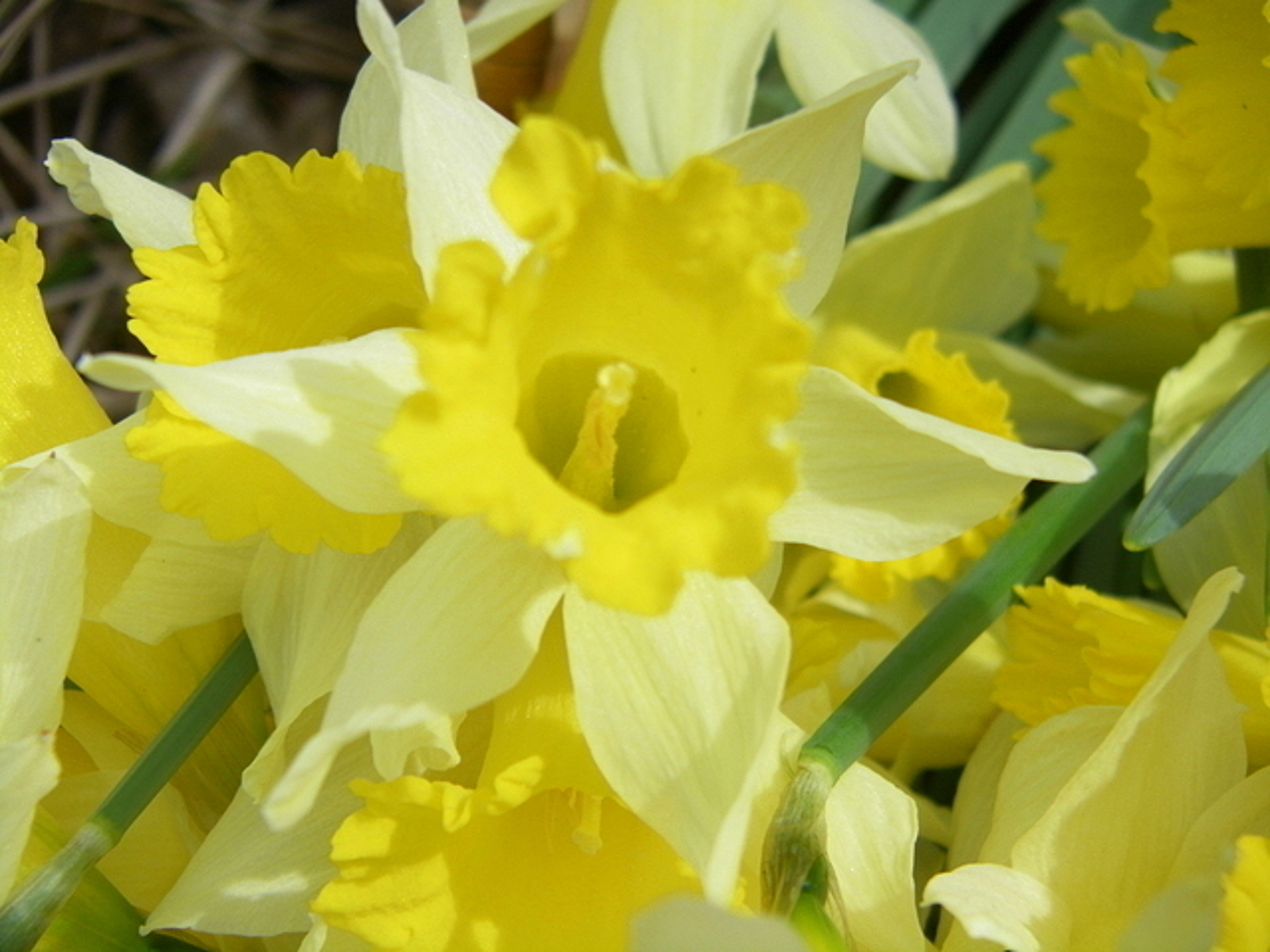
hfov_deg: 27.8
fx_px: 2568
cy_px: 476
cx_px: 635
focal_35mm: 70
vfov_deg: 21.0
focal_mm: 11.5
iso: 64
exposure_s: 1/200
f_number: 3.8
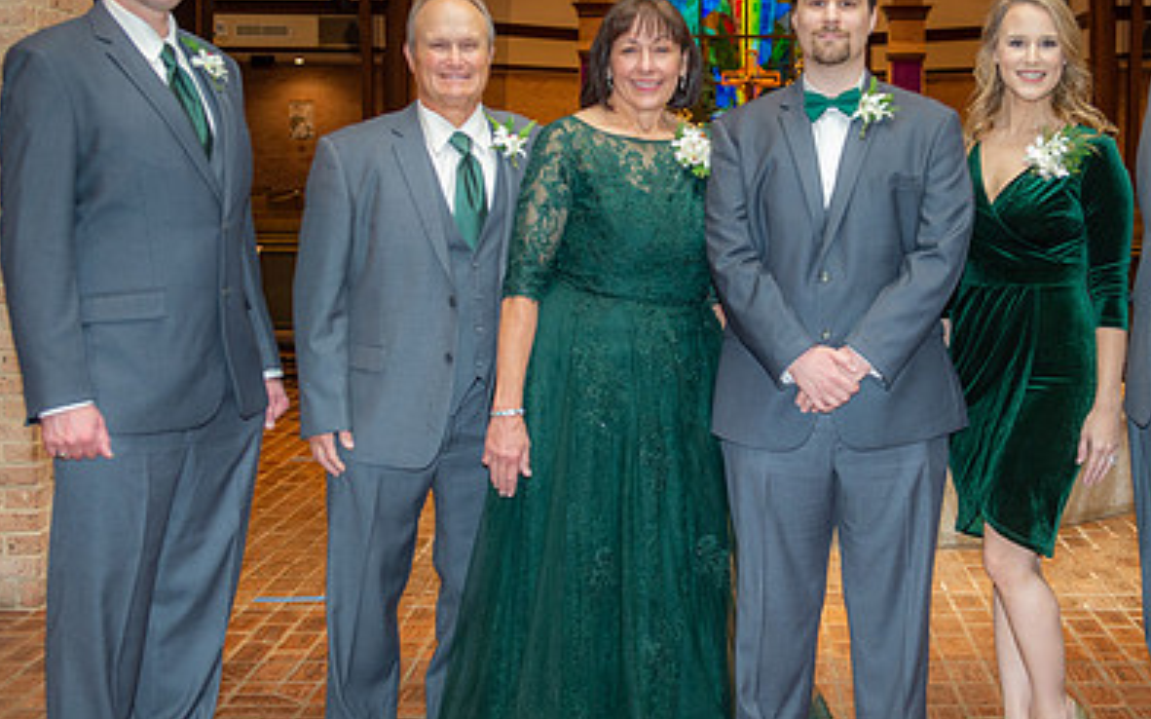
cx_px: 736
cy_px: 313
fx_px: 1882
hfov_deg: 33.8
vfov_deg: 21.6
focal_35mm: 60
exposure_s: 1/125
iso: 1250
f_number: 4
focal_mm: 40
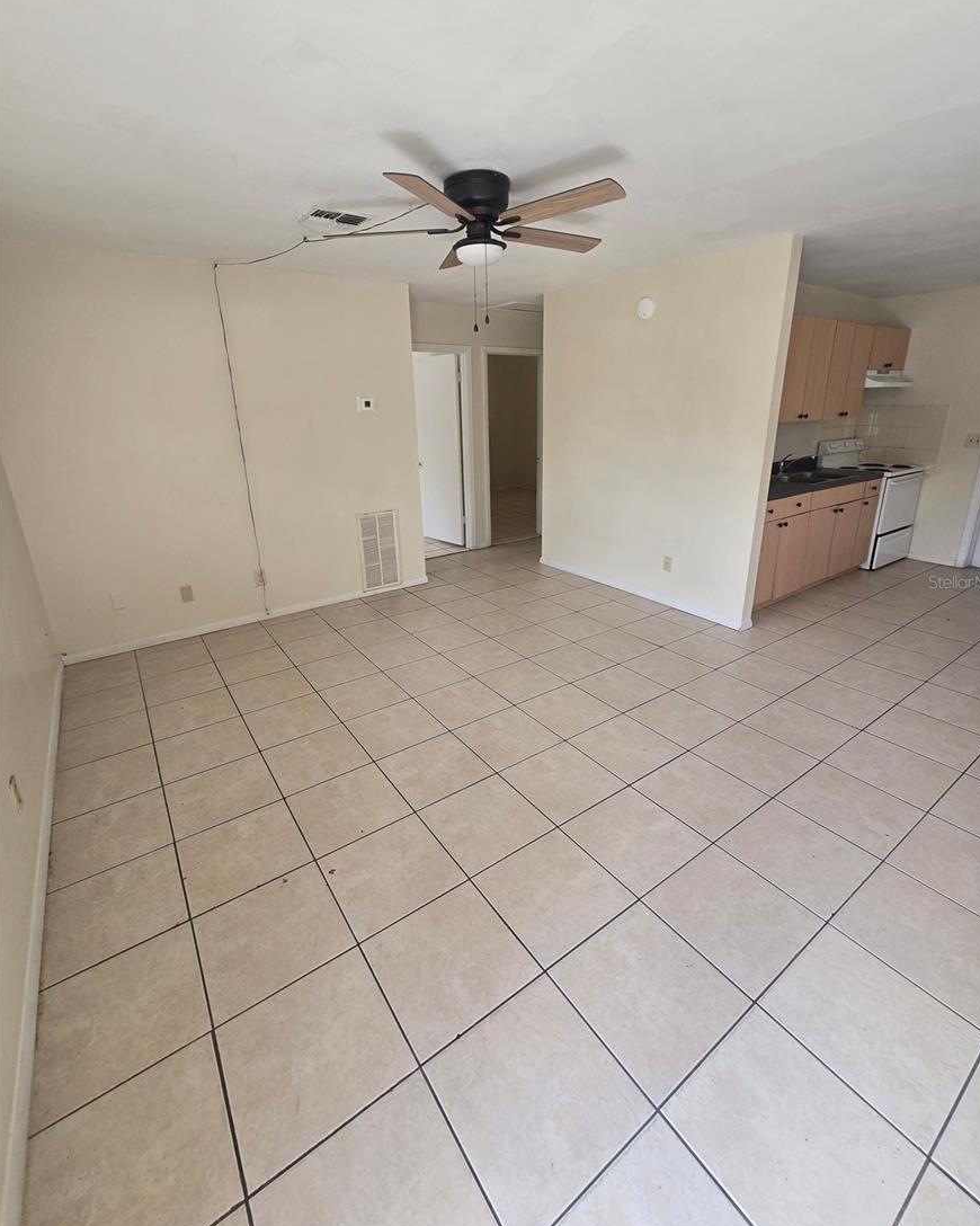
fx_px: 508
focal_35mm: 14
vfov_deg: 100.6
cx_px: 501
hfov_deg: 88.0
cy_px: 581
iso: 50
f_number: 2.2
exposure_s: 1/135
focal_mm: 2.2
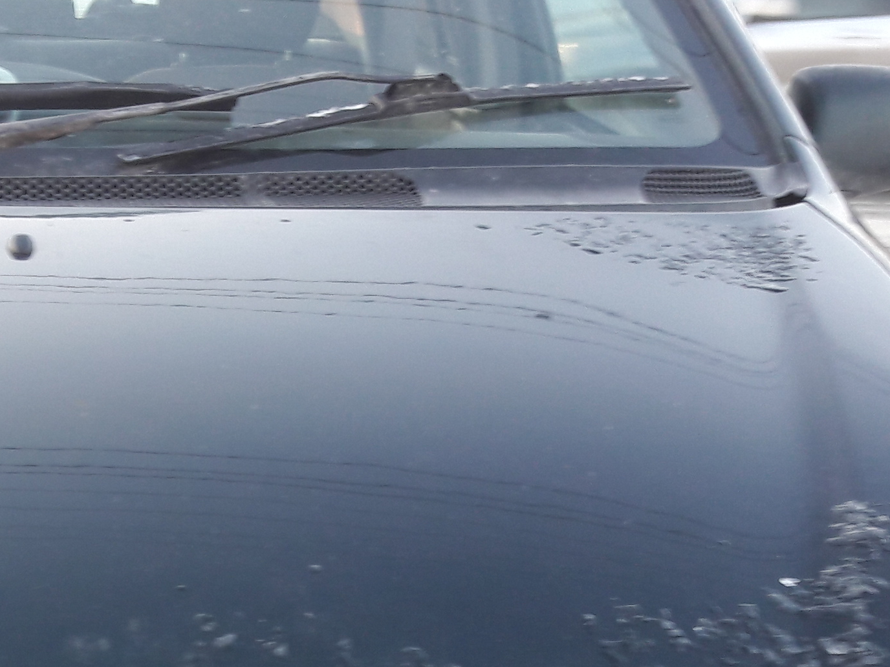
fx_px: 2160
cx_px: 81
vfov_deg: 17.0
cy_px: 726
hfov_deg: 22.7
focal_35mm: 84
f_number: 1.9
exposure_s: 1/33
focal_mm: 3.7
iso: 40
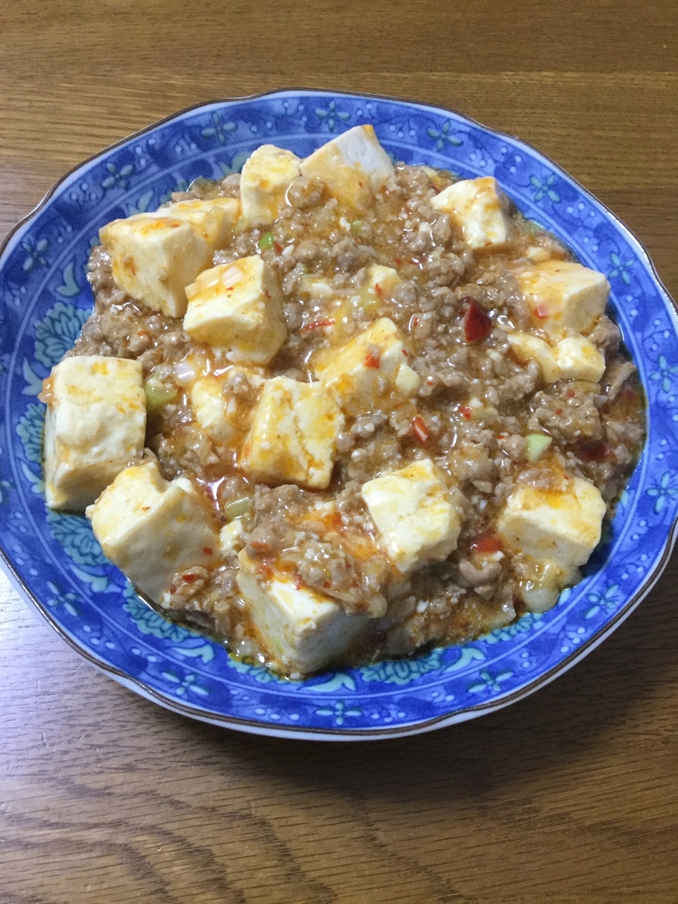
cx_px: 339
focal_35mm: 31
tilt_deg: -64.1
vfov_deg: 58.4
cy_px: 452
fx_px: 810
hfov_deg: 45.4
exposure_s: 1/30
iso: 125
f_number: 2.4
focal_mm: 3.3
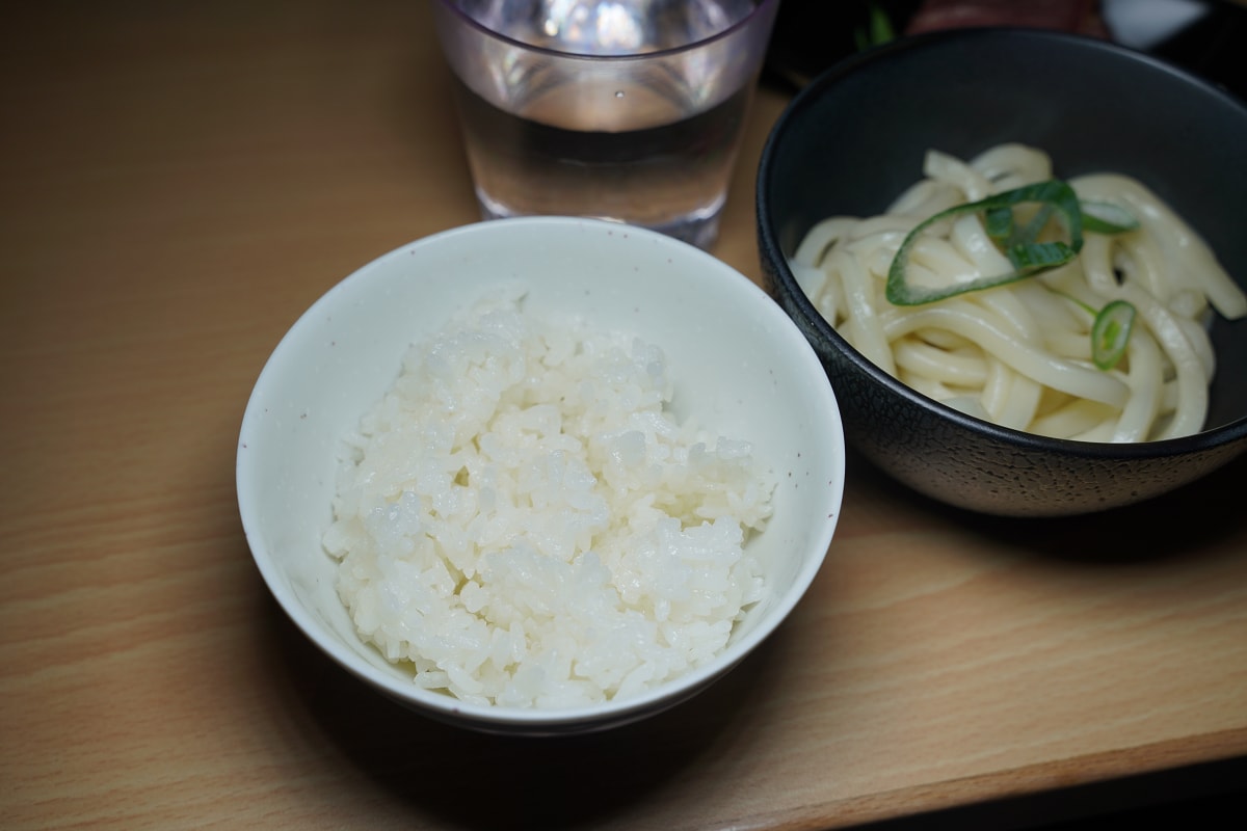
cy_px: 416
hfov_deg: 51.9
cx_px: 624
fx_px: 1282
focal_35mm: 37
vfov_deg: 35.9
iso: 100
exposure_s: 1/160
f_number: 6.3
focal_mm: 37
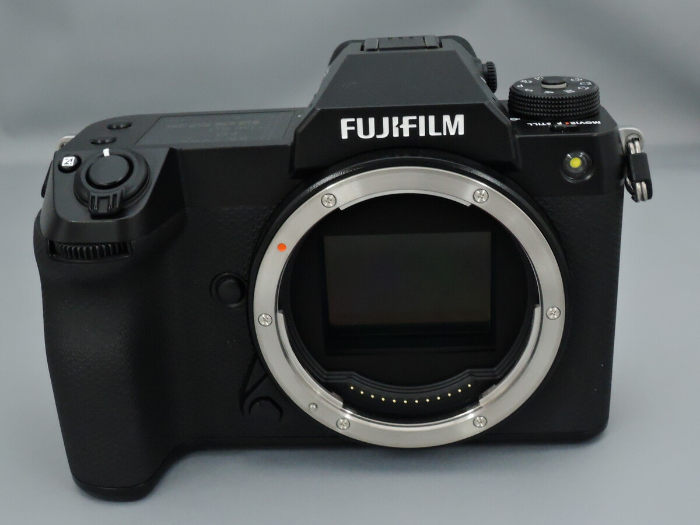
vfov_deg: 29.1
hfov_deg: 38.2
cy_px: 262
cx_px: 350
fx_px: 1011
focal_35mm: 50
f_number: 5.6
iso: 1600
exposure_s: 1/125
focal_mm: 10.7
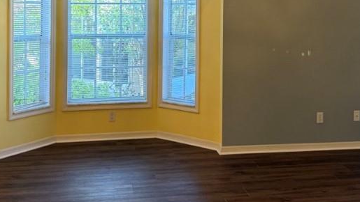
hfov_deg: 39.8
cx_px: 202
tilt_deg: -1.2
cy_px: 9
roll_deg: +0.0
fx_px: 497
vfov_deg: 22.4
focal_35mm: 52
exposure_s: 1/120
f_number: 1.78
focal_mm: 6.76
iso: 320
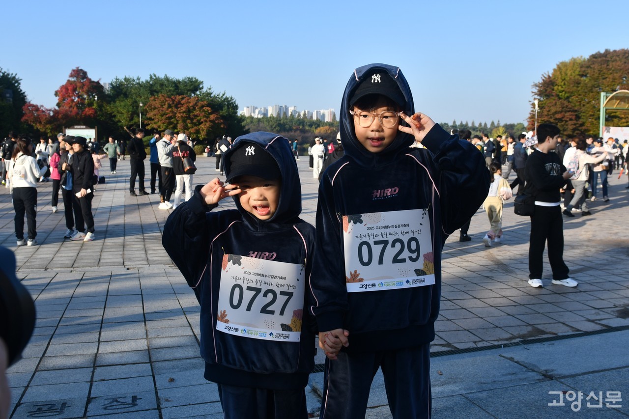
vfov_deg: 36.9
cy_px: 210
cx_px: 314
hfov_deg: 53.1
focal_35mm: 36
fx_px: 629
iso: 125
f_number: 8
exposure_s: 1/250
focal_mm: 24
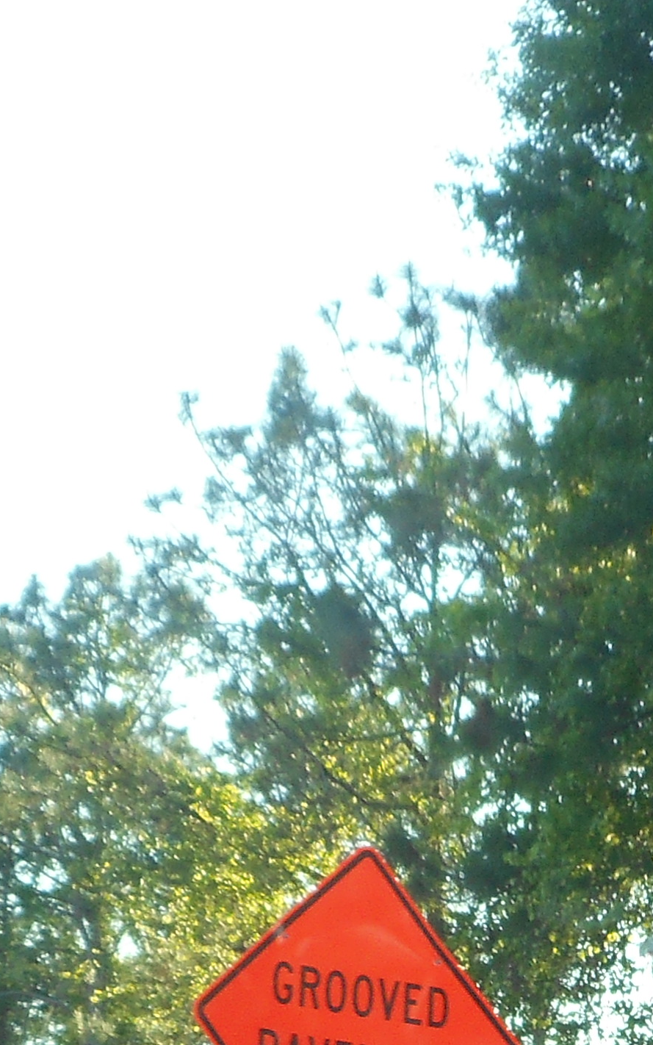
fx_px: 2733
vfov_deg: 20.2
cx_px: 636
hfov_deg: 13.5
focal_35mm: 96
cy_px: 1276
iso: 80
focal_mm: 4.5
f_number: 3.7
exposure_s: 1/80
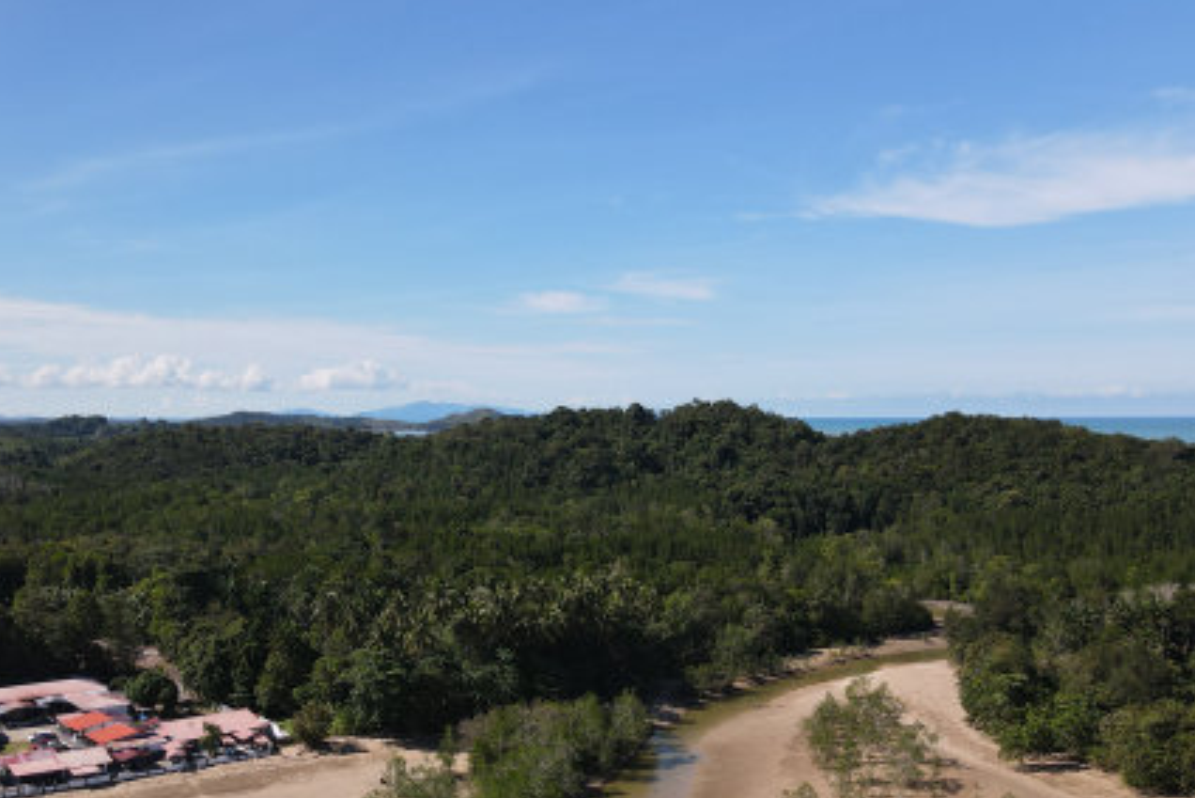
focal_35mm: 36
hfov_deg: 52.9
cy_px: 594
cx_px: 502
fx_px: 1195
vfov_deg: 36.1
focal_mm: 4.5
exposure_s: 1/15
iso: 100
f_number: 2.8
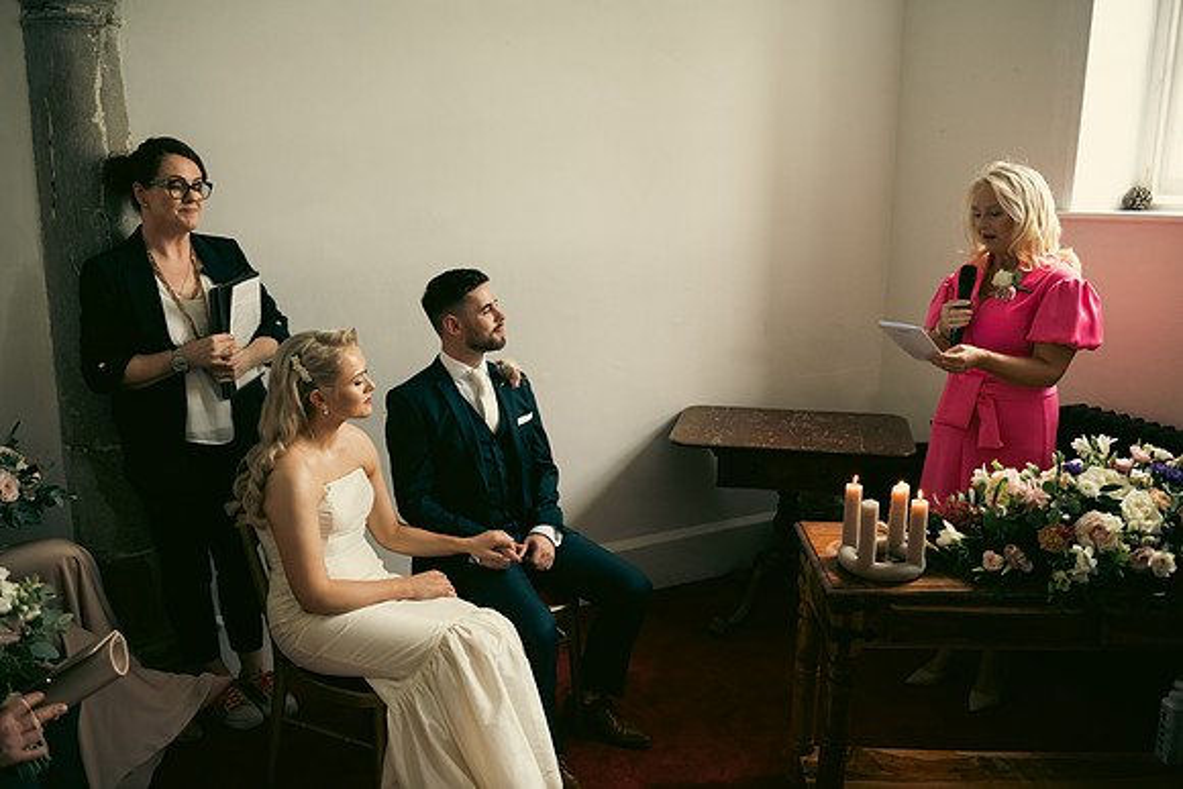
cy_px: 394
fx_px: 920
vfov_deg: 46.4
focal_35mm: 28
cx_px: 592
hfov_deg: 65.5
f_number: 3.5
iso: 800
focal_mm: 28
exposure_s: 1/160
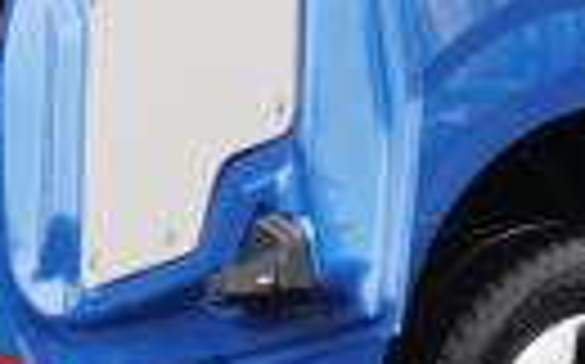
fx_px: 4675
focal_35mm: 294
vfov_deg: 4.4
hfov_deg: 7.0
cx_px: -428
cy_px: -270
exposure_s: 1/200
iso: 1250
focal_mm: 39
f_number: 5.6
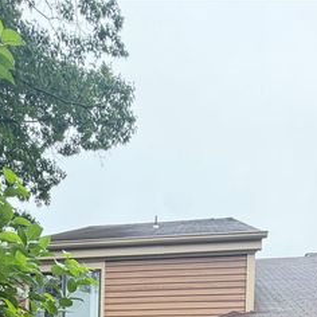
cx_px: 134
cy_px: 447
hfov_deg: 47.1
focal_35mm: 35
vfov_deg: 31.3
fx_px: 363
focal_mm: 2.22
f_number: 2.2
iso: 64
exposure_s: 1/151
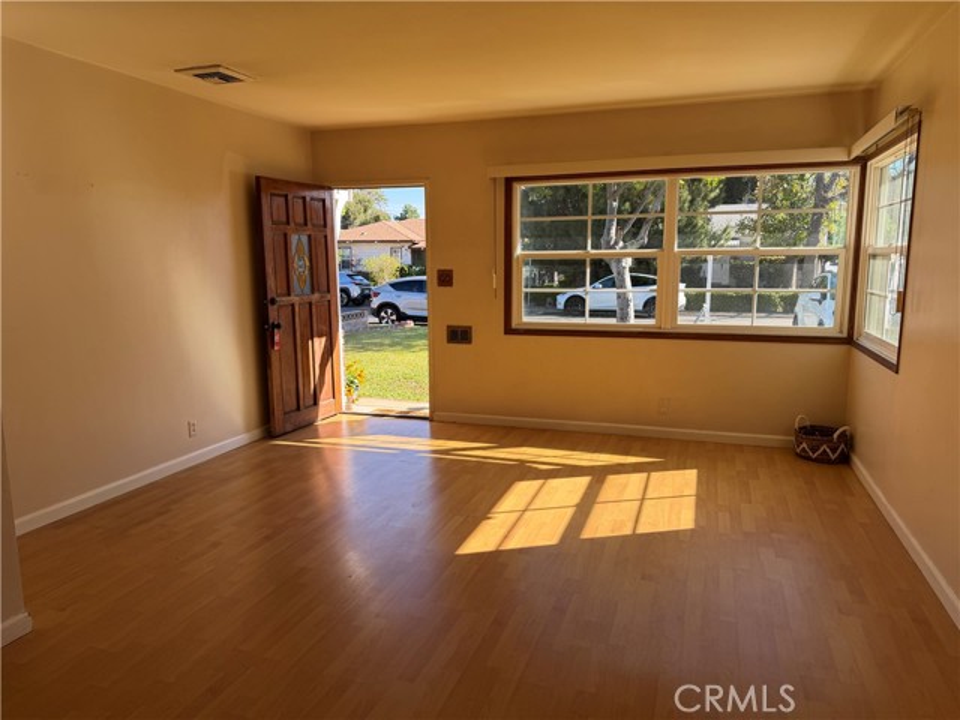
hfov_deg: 71.6
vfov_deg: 56.8
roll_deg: +0.2
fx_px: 666
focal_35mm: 24
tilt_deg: -10.2
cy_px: 360
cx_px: 480
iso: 100
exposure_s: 1/1032
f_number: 1.78
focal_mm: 6.76
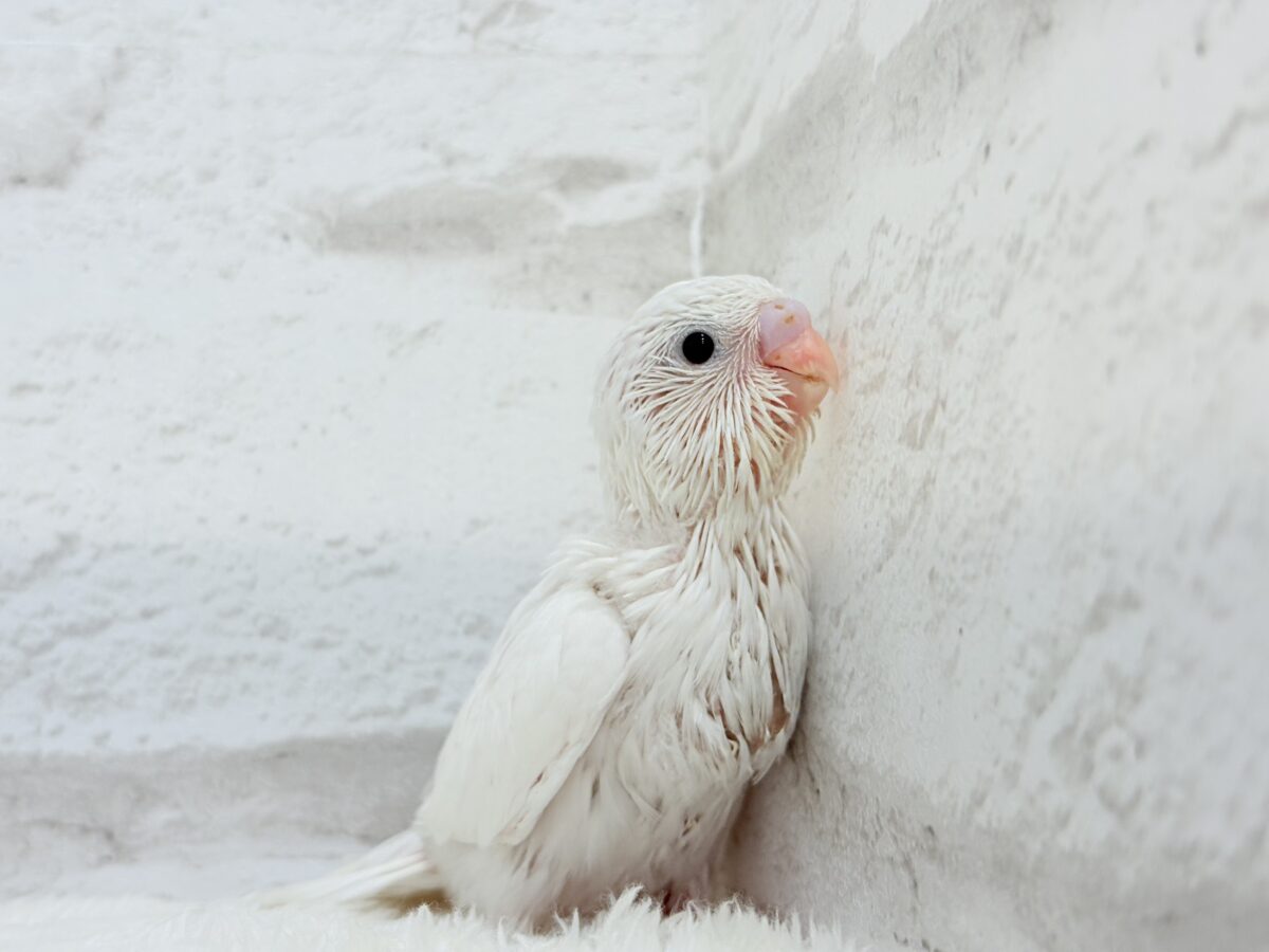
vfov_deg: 28.0
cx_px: 634
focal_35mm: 52
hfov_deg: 36.8
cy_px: 476
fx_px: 1906
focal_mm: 5.96
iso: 64
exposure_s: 1/100
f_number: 1.6
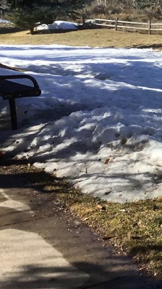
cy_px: 71
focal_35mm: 81
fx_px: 619
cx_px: 269
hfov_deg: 13.7
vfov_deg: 25.9
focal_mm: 3.3
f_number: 2.4
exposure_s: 1/1567
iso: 25
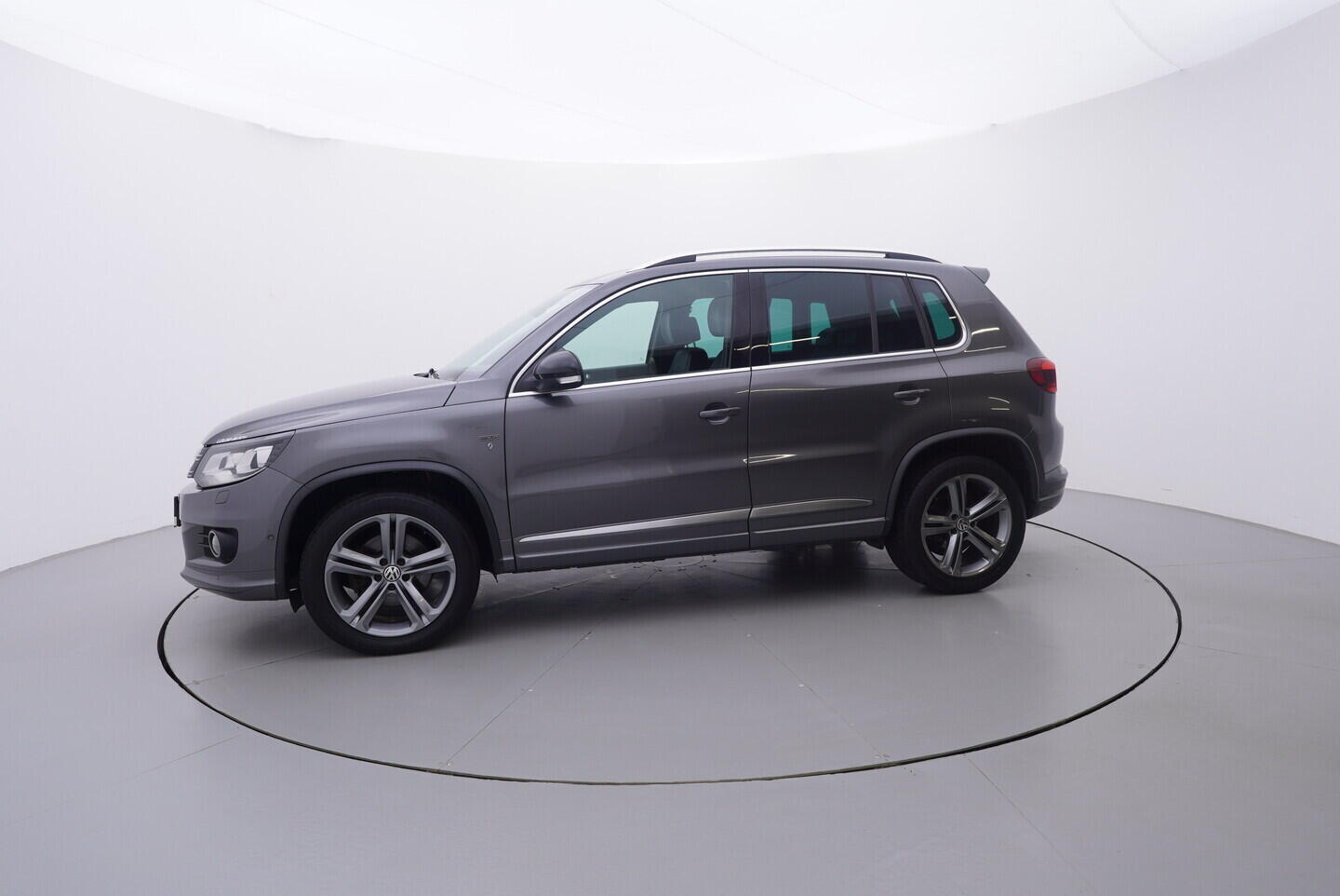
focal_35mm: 22
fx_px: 838
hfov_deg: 77.3
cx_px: 670
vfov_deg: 56.2
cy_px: 448
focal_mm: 15
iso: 200
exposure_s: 1/80
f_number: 5
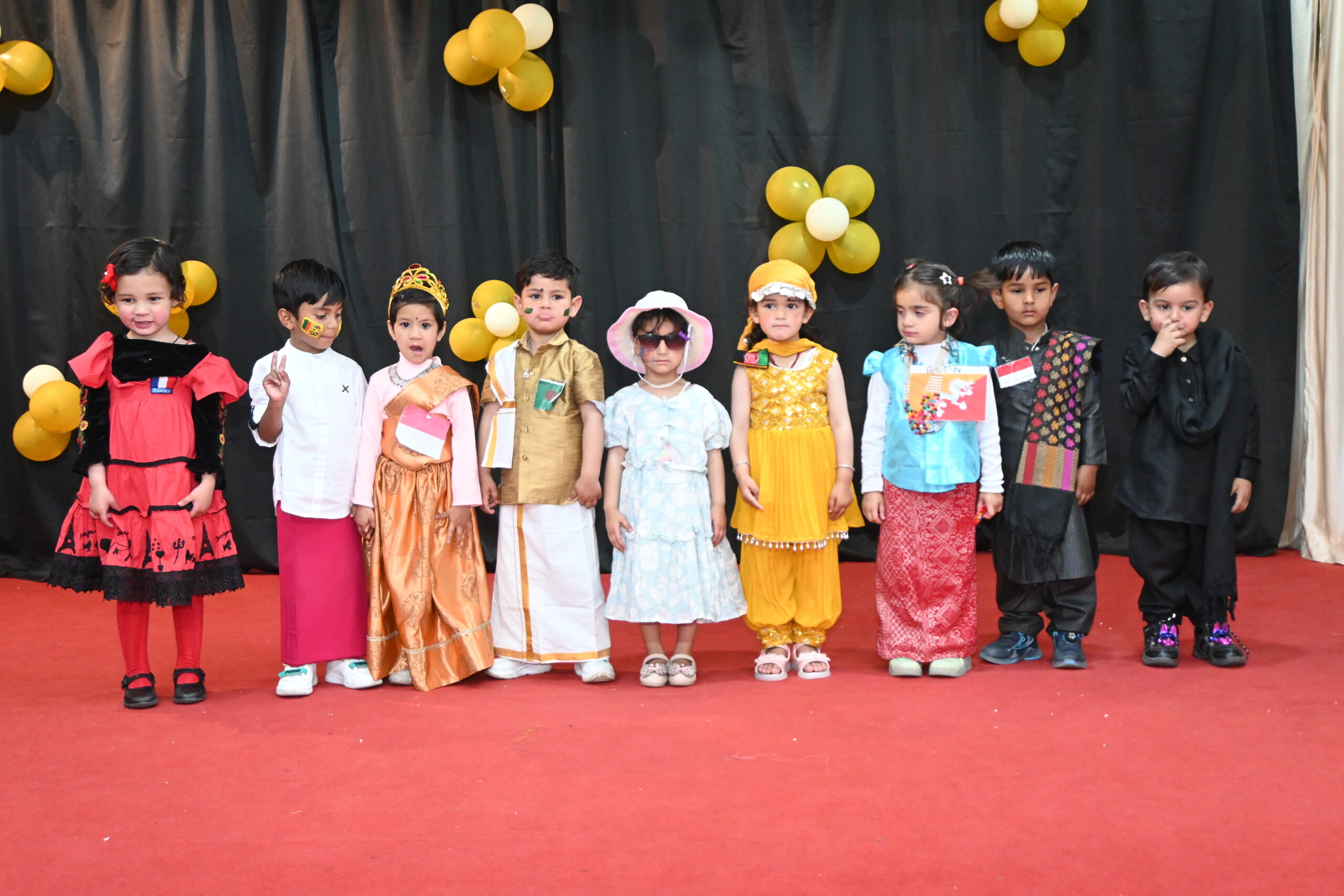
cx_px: 672
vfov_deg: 34.2
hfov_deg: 49.6
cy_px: 448
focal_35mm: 39
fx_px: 1456
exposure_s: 1/125
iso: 2800
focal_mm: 26
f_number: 4.5
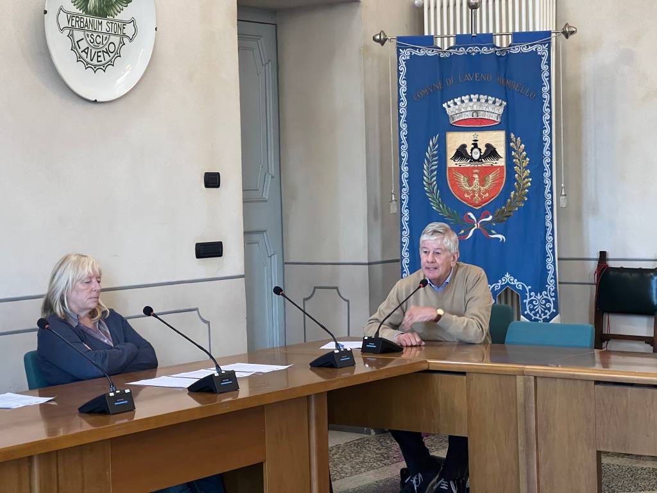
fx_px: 1461
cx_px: 328
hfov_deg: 25.3
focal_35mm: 77
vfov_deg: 19.1
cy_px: 246
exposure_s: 1/50
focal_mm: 9
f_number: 2.8
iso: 320
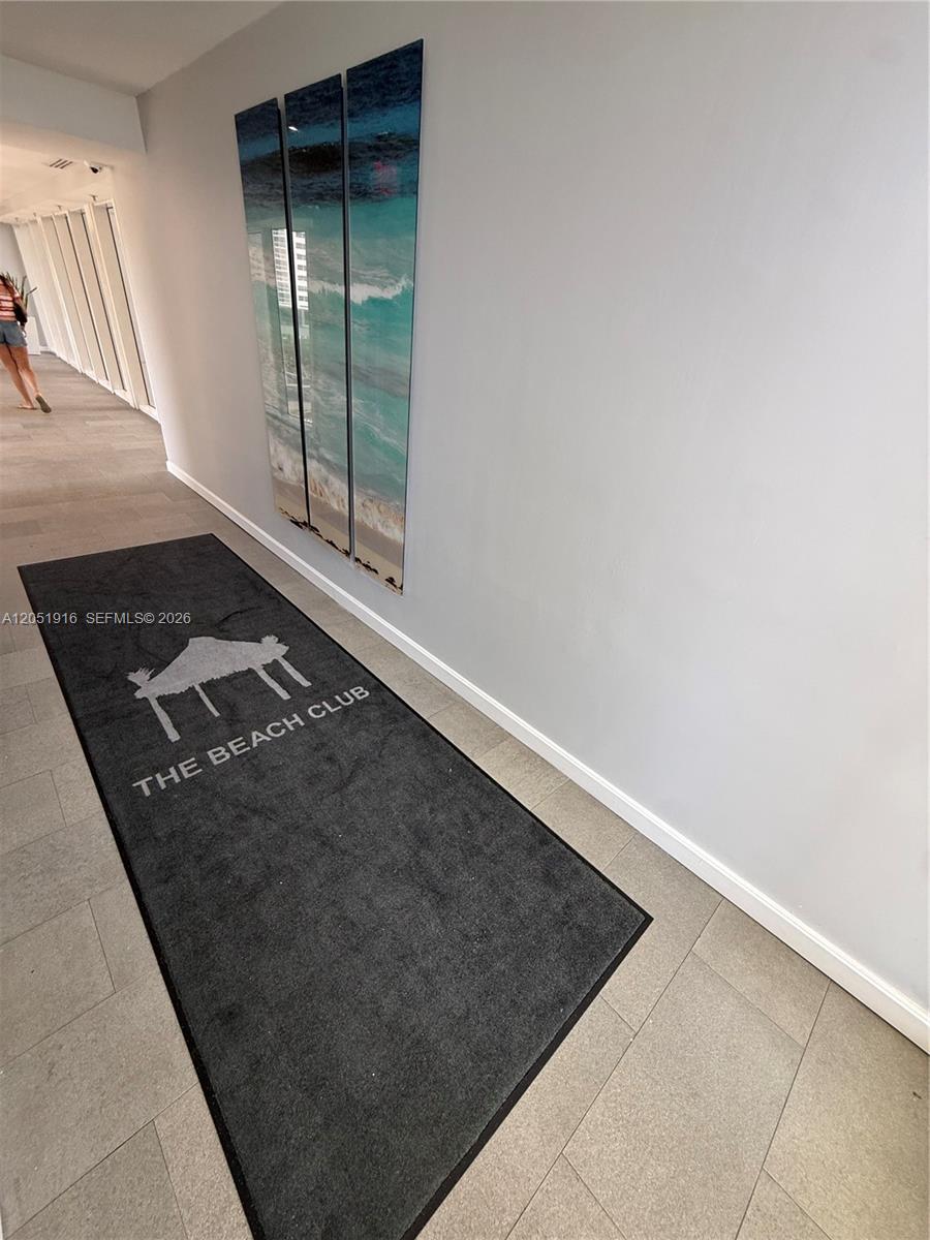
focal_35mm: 14
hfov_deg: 85.7
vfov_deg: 102.1
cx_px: 465
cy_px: 620
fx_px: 502
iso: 125
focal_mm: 2.22
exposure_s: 1/99
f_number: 2.2
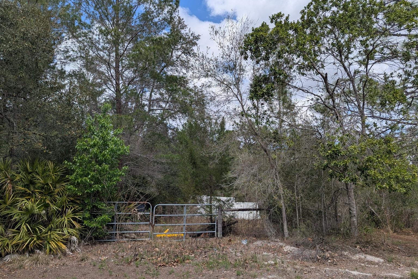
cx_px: 204
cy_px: 151
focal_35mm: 26
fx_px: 302
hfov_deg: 69.4
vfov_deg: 49.5
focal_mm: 6.81
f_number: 1.85
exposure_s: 1/2513
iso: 48
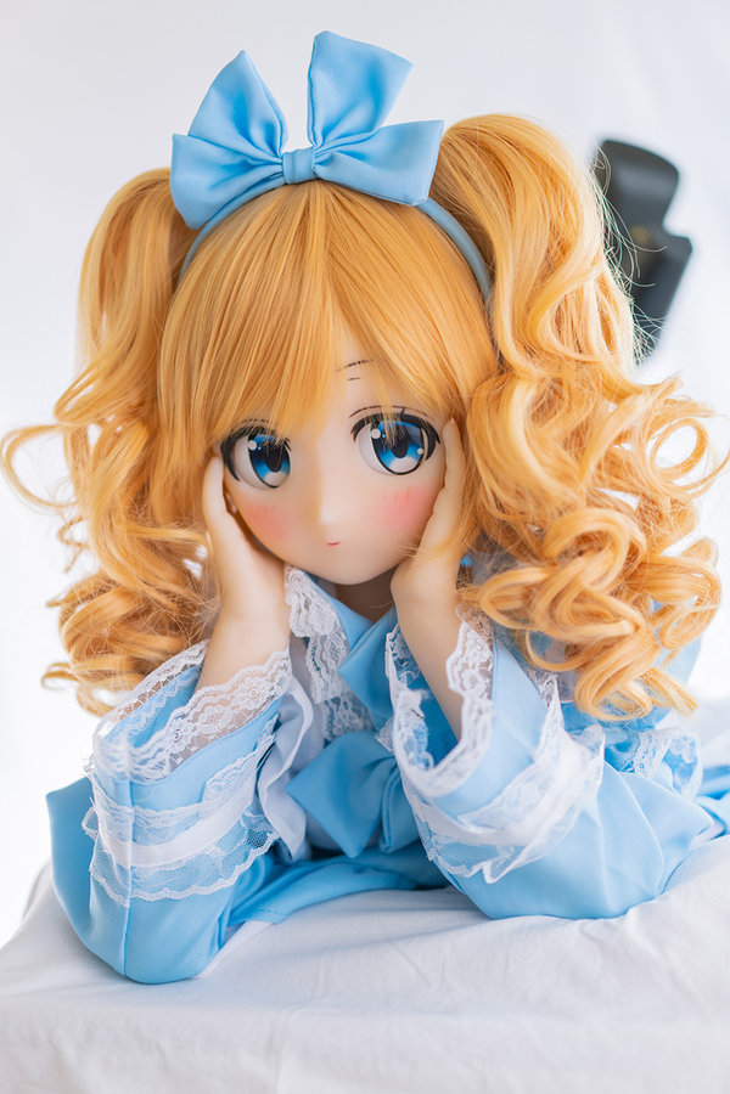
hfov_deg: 24.6
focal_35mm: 55
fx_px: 1673
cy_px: 547
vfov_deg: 36.2
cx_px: 365
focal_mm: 55
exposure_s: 1/100
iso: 100
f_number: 1.8
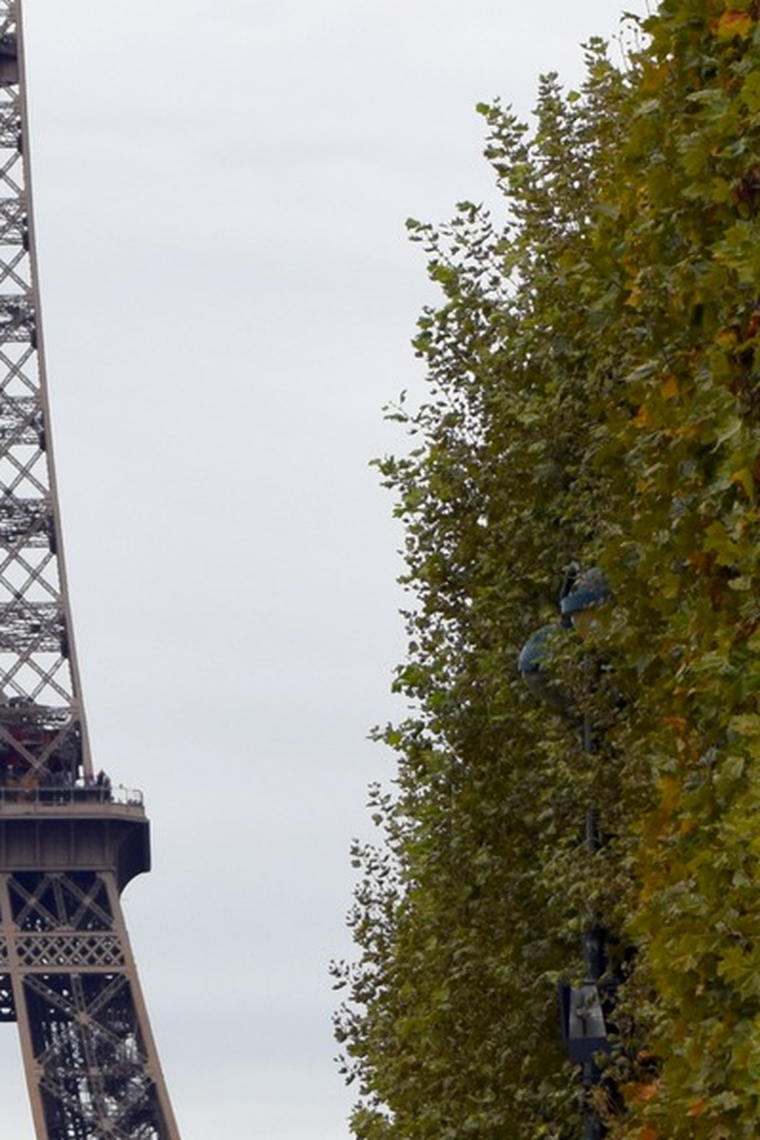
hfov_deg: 5.8
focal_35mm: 238
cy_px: 474
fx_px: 7540
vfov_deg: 8.7
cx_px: 105
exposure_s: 1/320
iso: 200
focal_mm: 44
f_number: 9
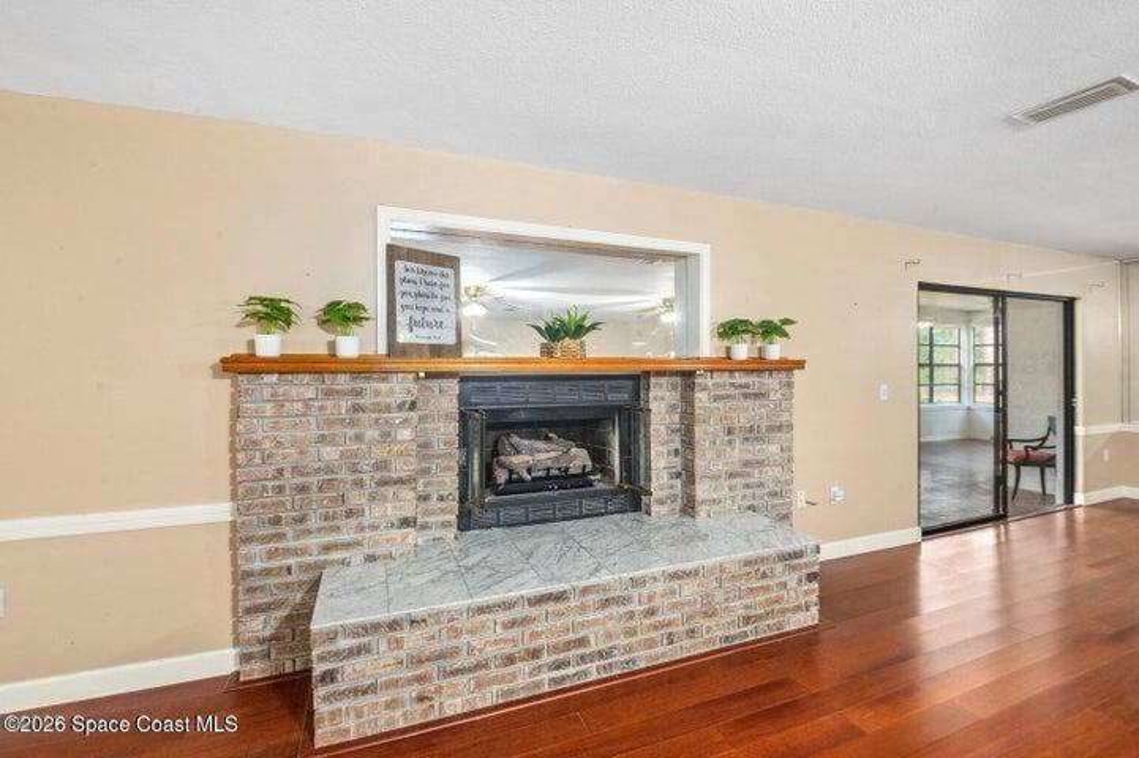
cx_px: 570
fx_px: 506
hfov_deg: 96.8
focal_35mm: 16
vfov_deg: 73.7
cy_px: 379
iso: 1250
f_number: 9
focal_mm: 16
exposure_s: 1/1.25
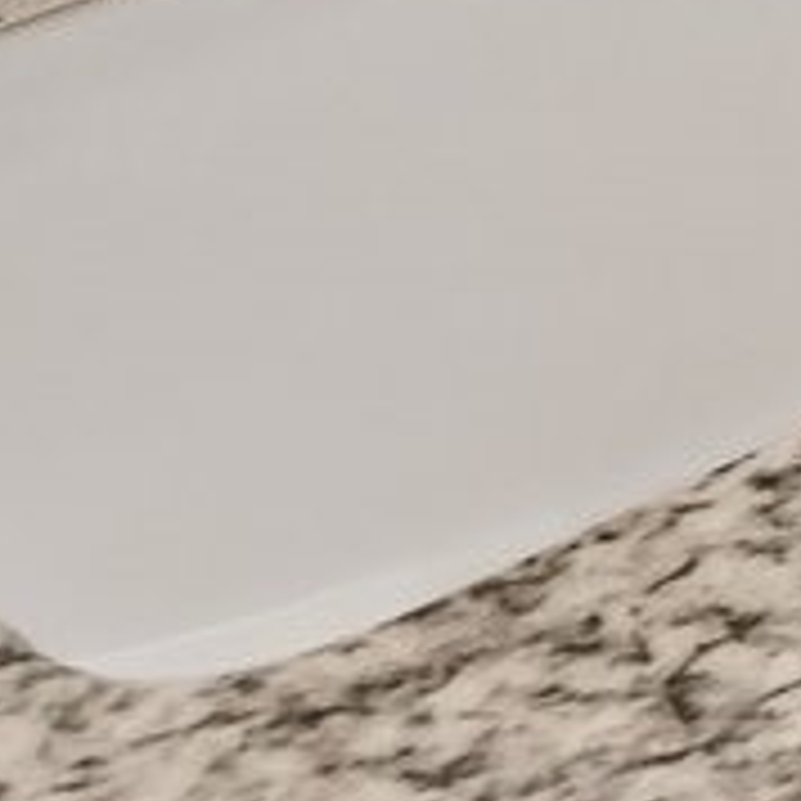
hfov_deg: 7.4
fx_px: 4084
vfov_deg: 8.7
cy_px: -1820
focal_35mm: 156
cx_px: 3348
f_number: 8
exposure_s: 1/6
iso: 400
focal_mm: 16
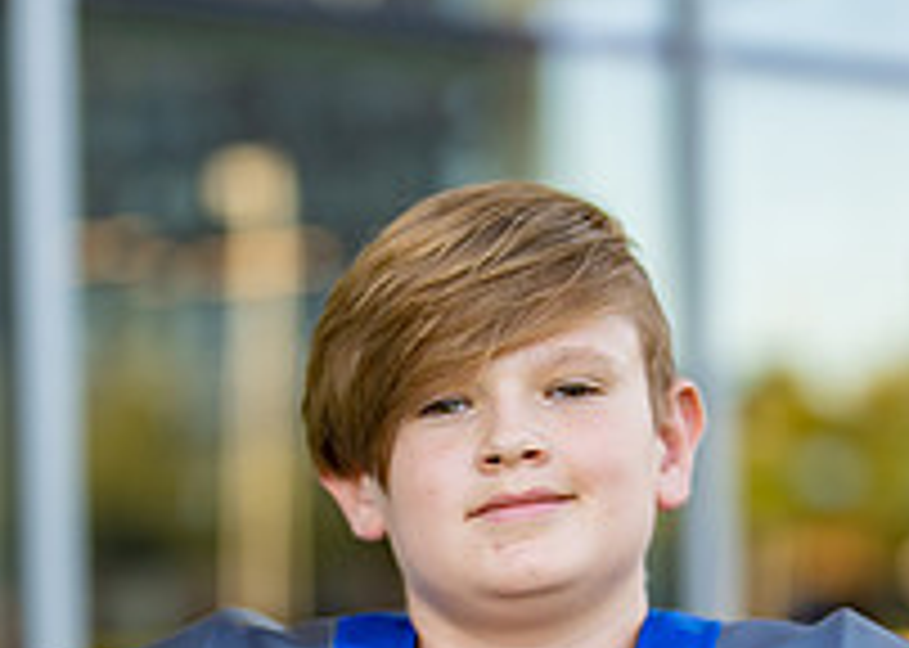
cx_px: 537
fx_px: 4412
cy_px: 844
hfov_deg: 11.8
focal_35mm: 171
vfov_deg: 8.3
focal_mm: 50
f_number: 1.2
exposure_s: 1/640
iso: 100
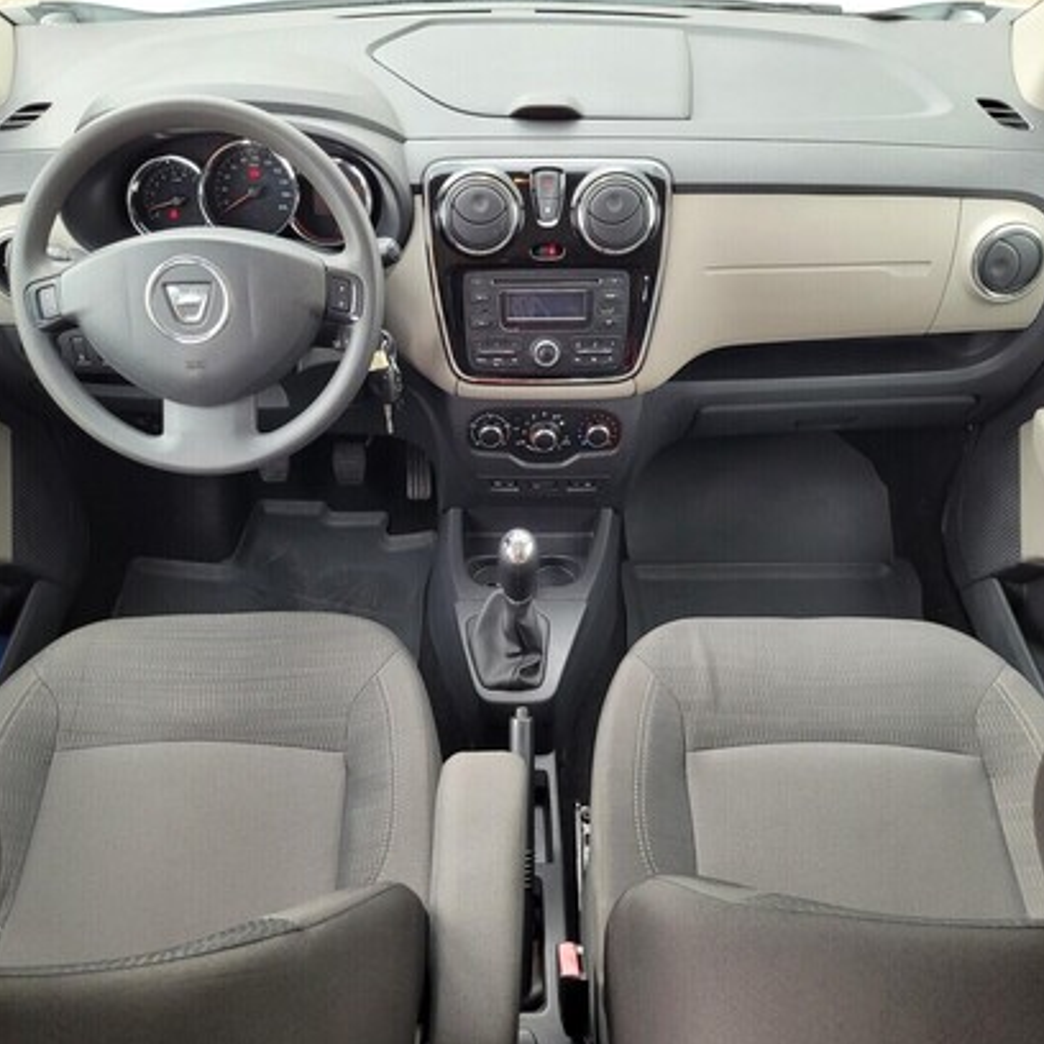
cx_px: 519
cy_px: 518
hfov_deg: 52.5
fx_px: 1058
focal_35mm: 31
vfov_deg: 52.5
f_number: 1.8
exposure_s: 1/100
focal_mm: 5.4
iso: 80
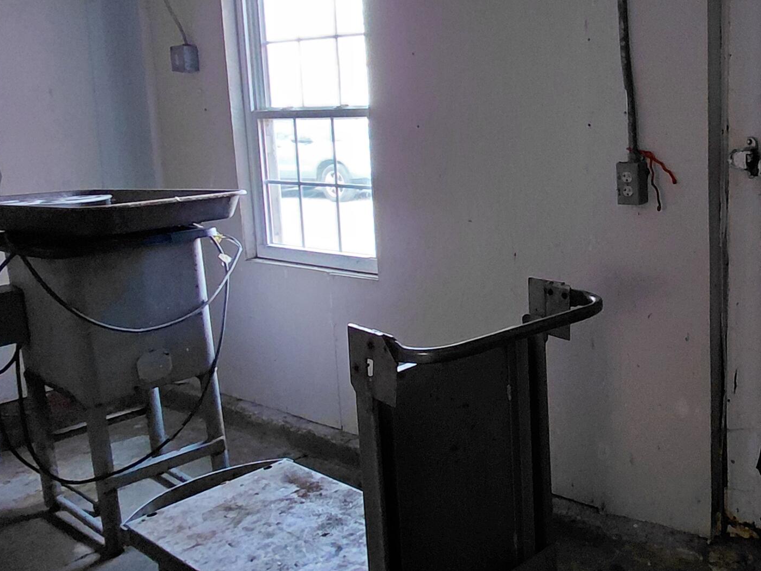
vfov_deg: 41.4
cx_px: 681
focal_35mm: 34
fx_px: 747
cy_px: 209
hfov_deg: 48.4
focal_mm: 1.64
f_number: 2.2
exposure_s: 1/24
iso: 400
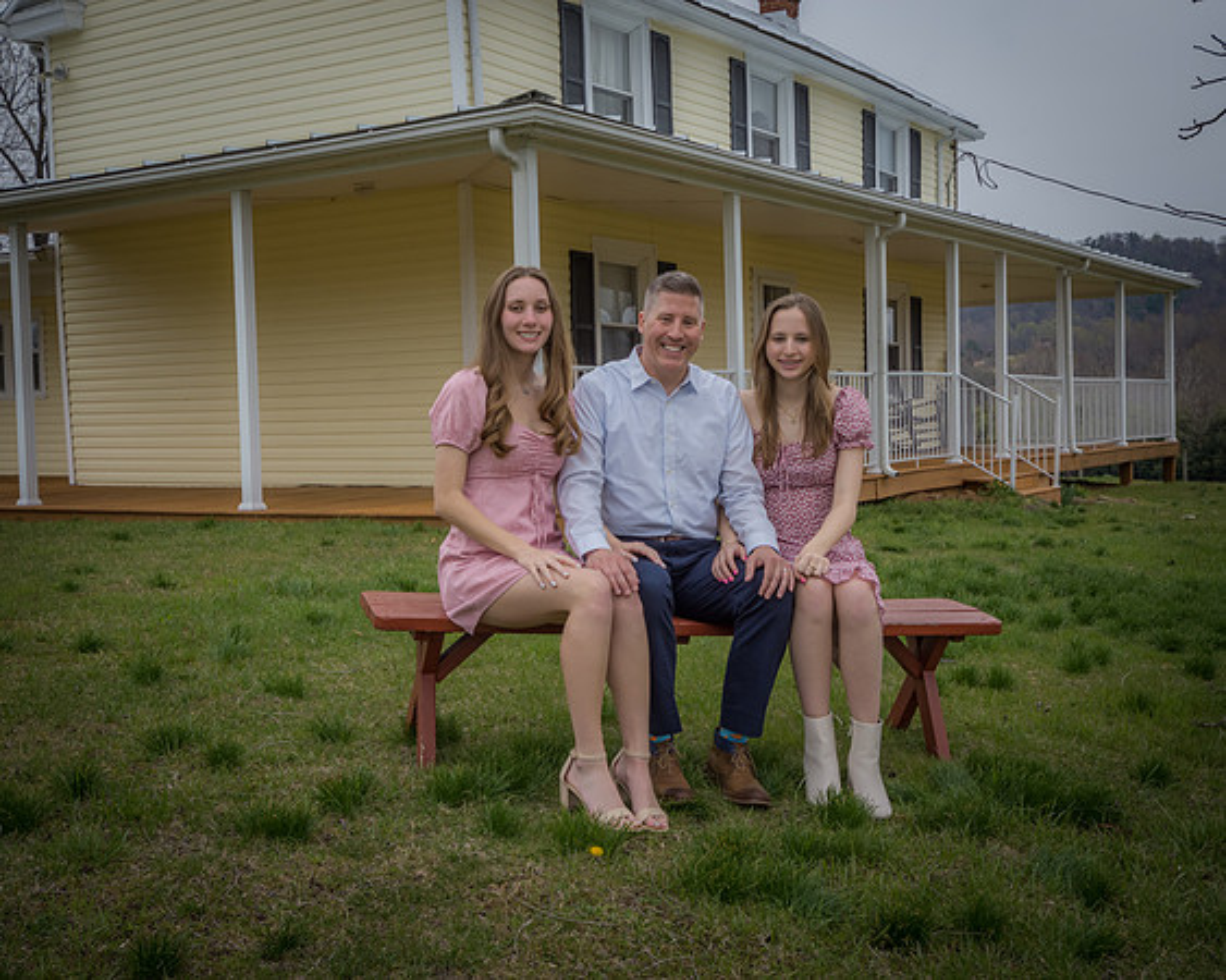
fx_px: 1471
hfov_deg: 45.3
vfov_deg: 36.9
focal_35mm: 41
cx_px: 613
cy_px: 490
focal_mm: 24
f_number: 9.5
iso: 200
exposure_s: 1/350
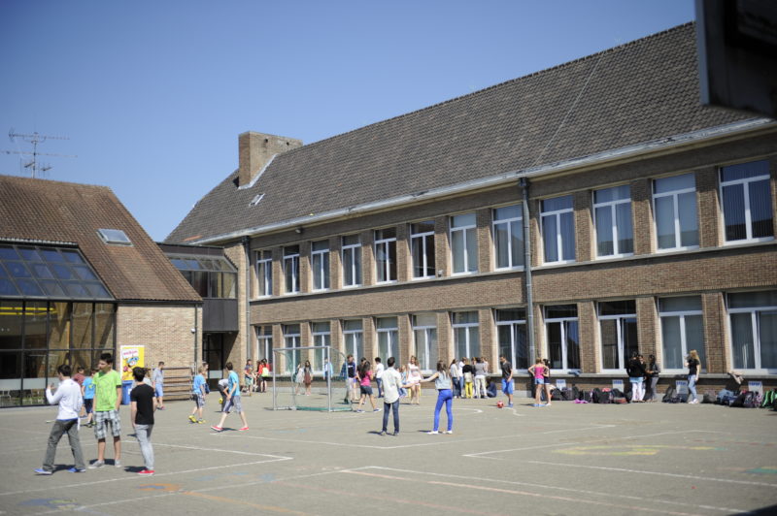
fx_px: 949
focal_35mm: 44
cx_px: 388
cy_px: 258
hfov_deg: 44.5
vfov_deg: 30.5
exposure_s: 1/3200
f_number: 2.8
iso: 200
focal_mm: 44
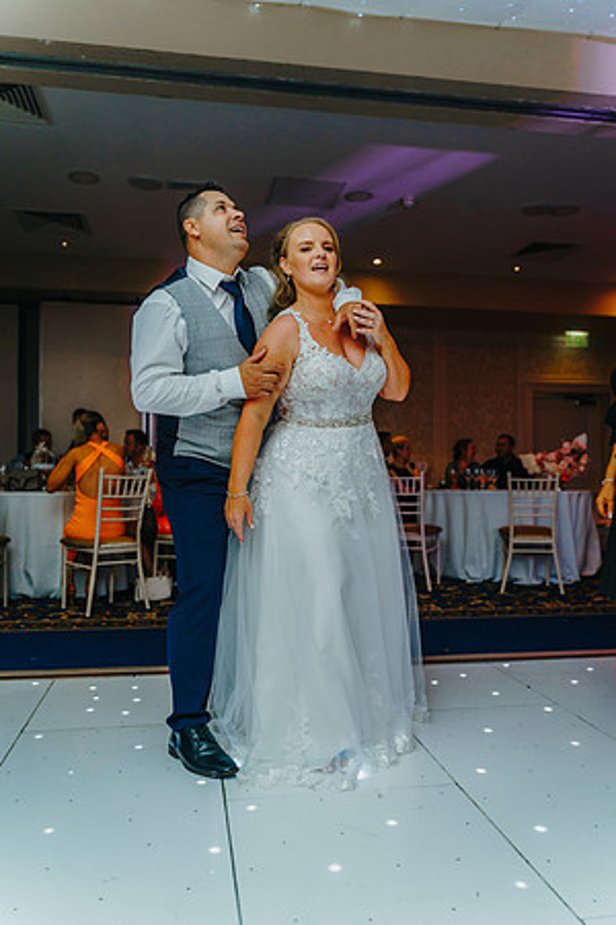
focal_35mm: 28
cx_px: 308
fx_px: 719
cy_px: 462
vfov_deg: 65.5
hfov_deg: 46.4
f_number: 2.8
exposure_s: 1/200
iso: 1600
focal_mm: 28
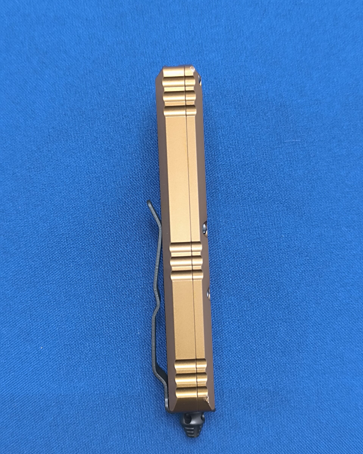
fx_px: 645
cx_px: 182
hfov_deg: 31.5
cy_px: 238
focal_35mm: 48
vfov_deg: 38.8
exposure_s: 1/50
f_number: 1.65
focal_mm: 6.14
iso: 640
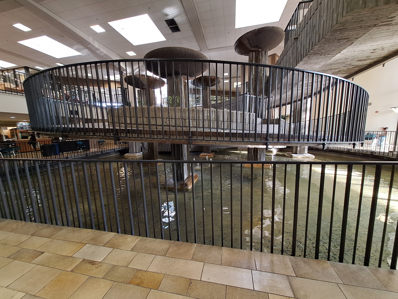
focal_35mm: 13
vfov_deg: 89.9
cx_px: 199
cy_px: 150
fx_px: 149
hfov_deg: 106.2
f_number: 2.2
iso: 160
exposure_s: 1/40
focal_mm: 1.74
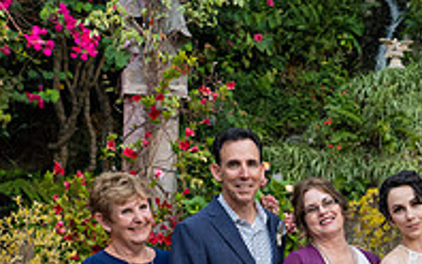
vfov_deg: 14.5
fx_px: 1013
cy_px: 285
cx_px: 504
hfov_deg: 21.8
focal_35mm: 88
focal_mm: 28
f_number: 3.2
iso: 500
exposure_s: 1/320
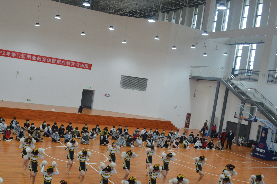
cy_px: 106
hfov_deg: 48.0
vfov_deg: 33.3
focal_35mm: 40
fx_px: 308
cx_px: 102
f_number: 4
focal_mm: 20
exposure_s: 1/60
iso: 400
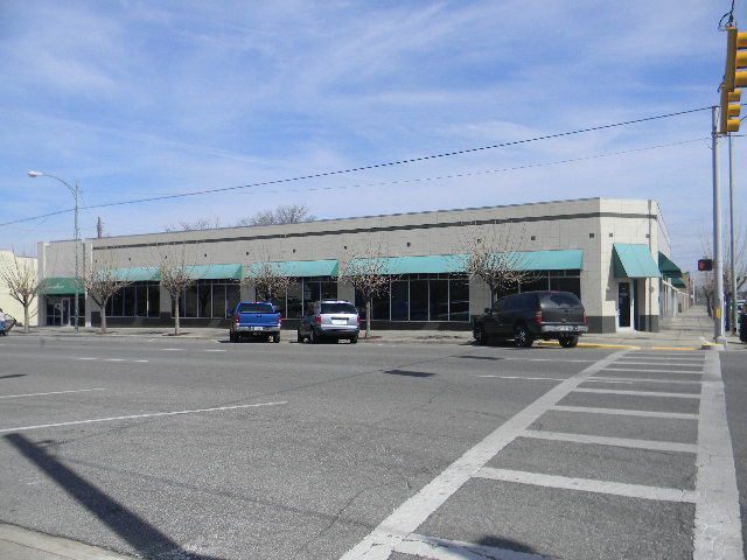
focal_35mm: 28
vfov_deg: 49.7
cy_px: 280
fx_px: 604
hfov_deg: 63.4
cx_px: 374
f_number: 7
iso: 80
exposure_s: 1/316
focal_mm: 5
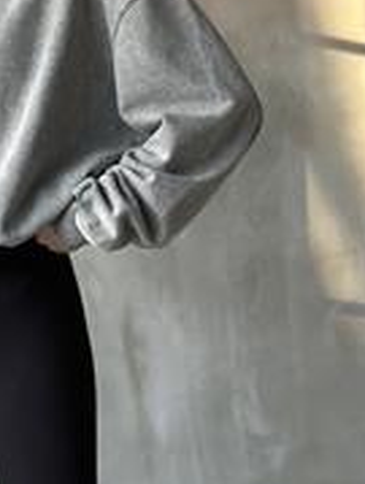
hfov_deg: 12.9
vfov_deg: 17.2
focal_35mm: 114
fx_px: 1597
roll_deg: -0.2
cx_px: -11
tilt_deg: -0.3
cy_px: 143
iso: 320
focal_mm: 6.86
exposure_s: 1/60
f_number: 1.78
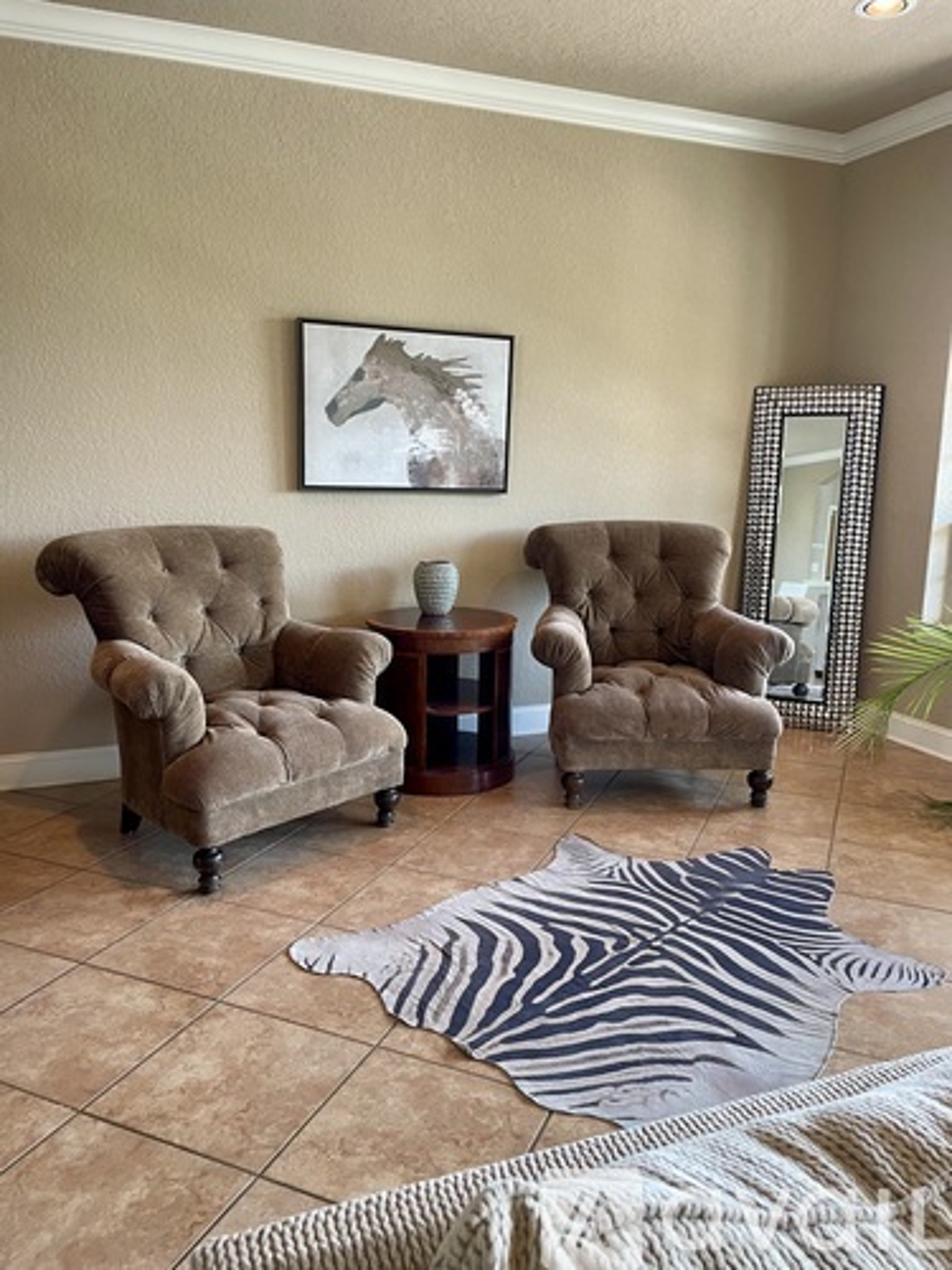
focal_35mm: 26
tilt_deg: -9.1
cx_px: 476
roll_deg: +0.1
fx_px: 953
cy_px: 635
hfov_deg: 53.1
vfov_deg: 67.3
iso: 100
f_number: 1.6
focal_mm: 4.2
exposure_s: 1/60
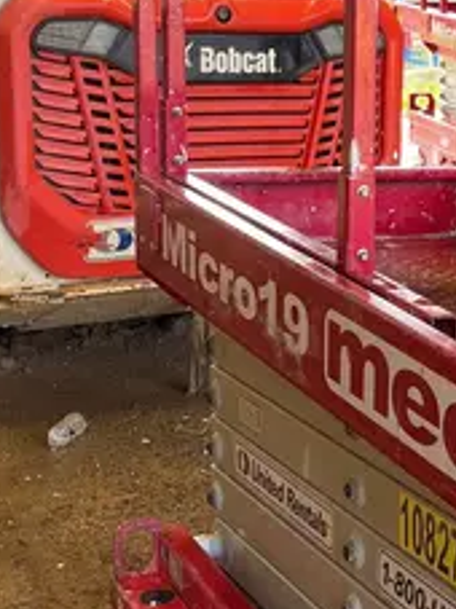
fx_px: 1477
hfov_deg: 16.8
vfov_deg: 23.2
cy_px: 385
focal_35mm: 84
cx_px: 555
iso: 40
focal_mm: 5.1
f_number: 1.6
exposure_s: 1/122
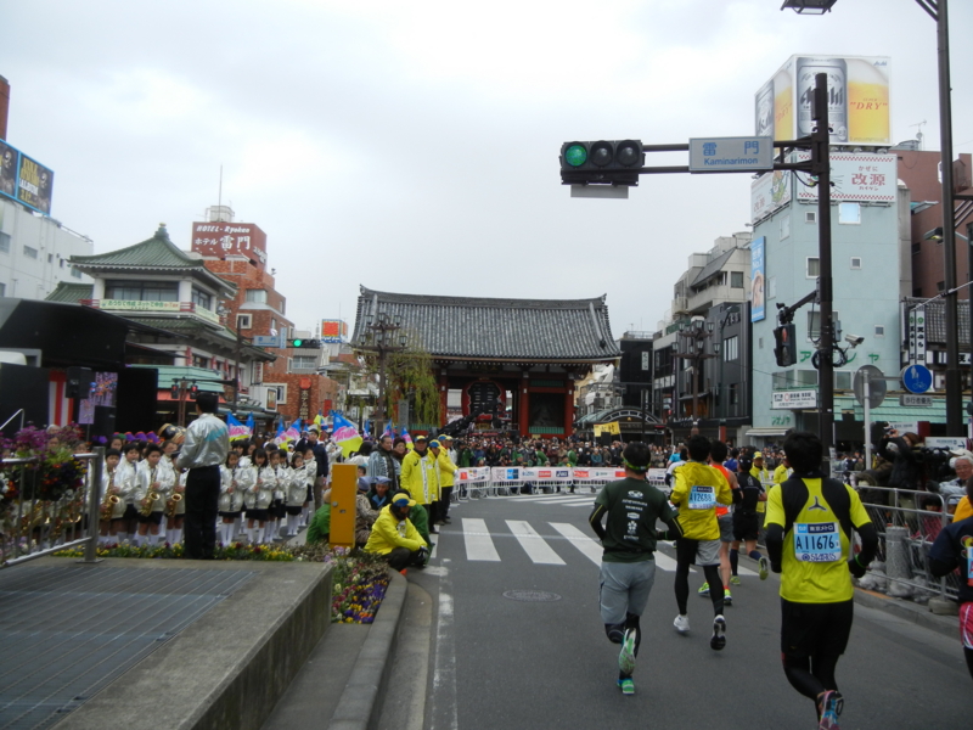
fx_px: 843
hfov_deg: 60.0
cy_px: 365
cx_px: 486
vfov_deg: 46.8
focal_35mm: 30
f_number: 3.5
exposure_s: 1/930
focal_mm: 5.4
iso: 160
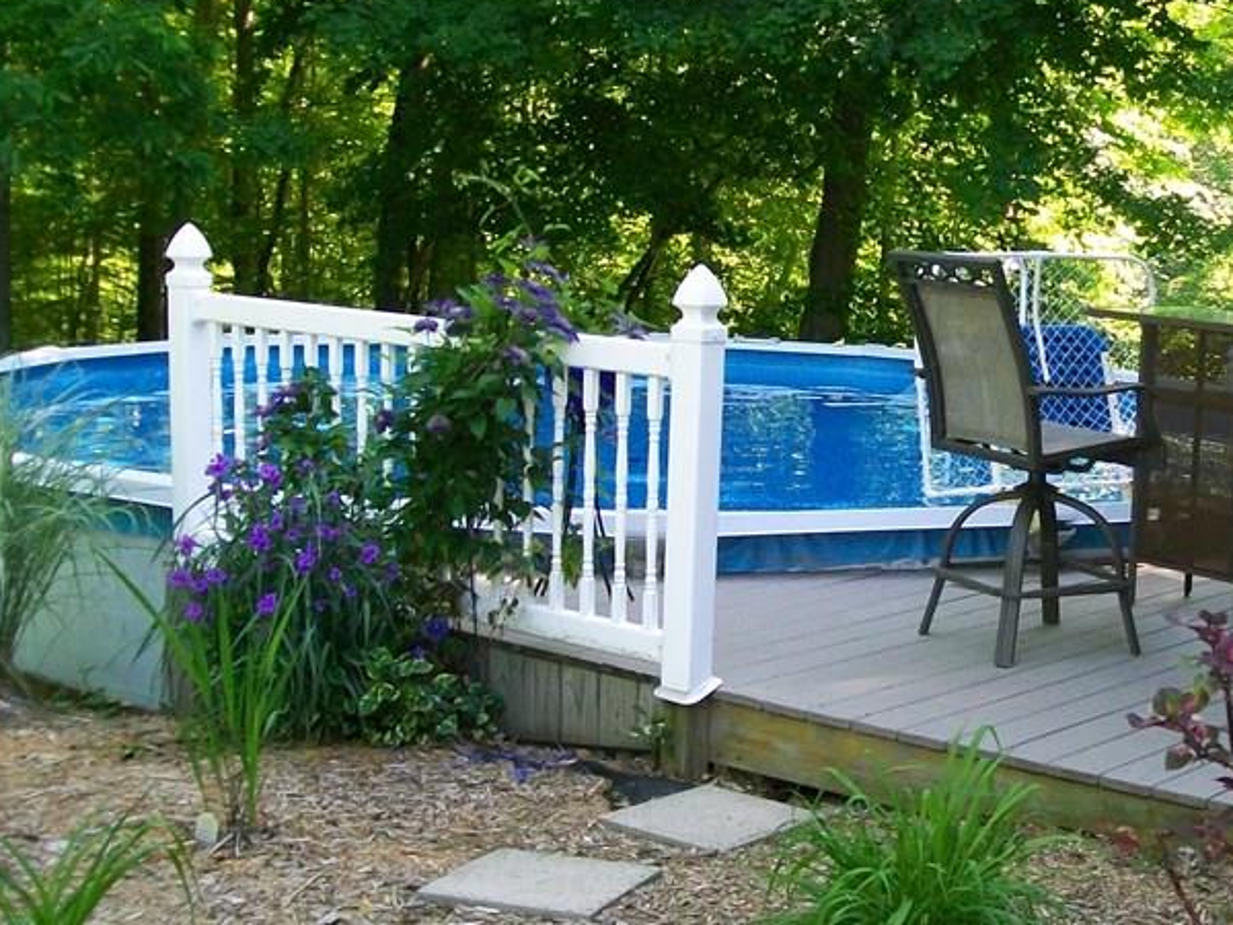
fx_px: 2066
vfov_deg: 25.2
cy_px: 432
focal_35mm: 58
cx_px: 931
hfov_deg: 32.6
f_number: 2.7
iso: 160
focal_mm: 6.1
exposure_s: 1/125
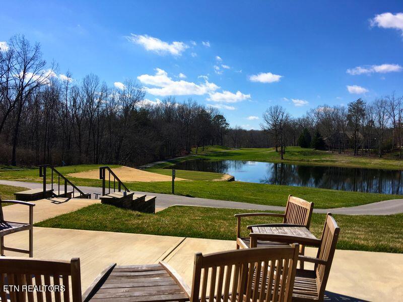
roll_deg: -0.9
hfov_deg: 61.7
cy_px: 151
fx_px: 338
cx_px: 202
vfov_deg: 48.2
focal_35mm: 29
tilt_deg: -1.1
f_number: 2.2
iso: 25
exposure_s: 1/2079
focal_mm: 4.15
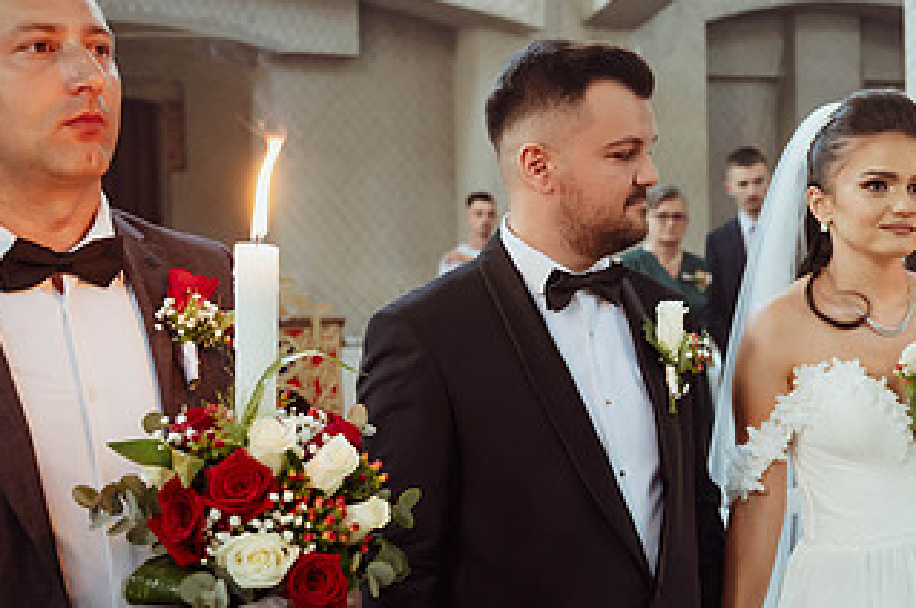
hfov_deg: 33.6
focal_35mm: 59
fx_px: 1500
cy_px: 313
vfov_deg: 22.9
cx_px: 633
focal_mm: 28.5
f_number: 2.8
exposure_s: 1/100
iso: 1600
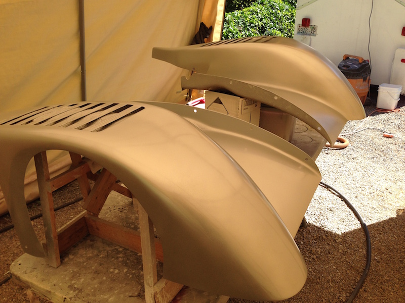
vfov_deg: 42.9
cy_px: 152
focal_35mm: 33
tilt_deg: -28.6
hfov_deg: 55.4
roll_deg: +2.3
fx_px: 386
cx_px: 202
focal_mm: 4.12
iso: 50
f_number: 2.4
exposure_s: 1/638
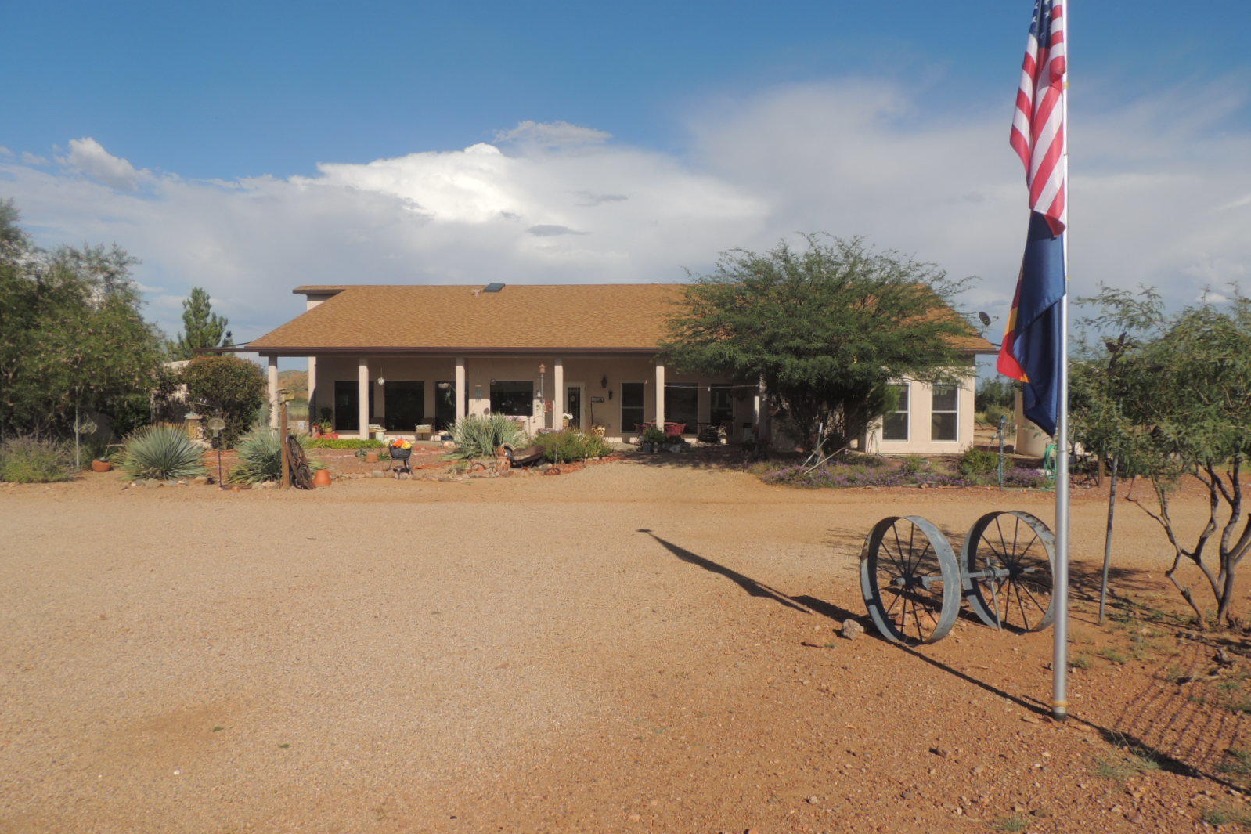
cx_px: 626
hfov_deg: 71.5
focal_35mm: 25
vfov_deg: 51.3
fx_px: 869
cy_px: 428
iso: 100
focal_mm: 4.3
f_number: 3.7
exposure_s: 1/1250
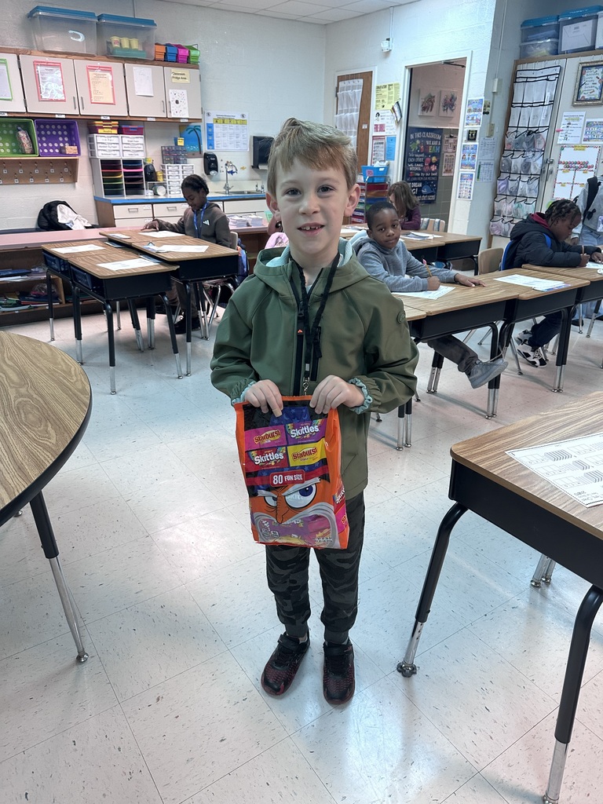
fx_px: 557
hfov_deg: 56.8
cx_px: 302
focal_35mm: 24
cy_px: 402
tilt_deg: -23.4
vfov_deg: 71.6
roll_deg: -2.3
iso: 250
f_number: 1.78
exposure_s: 1/96
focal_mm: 6.86
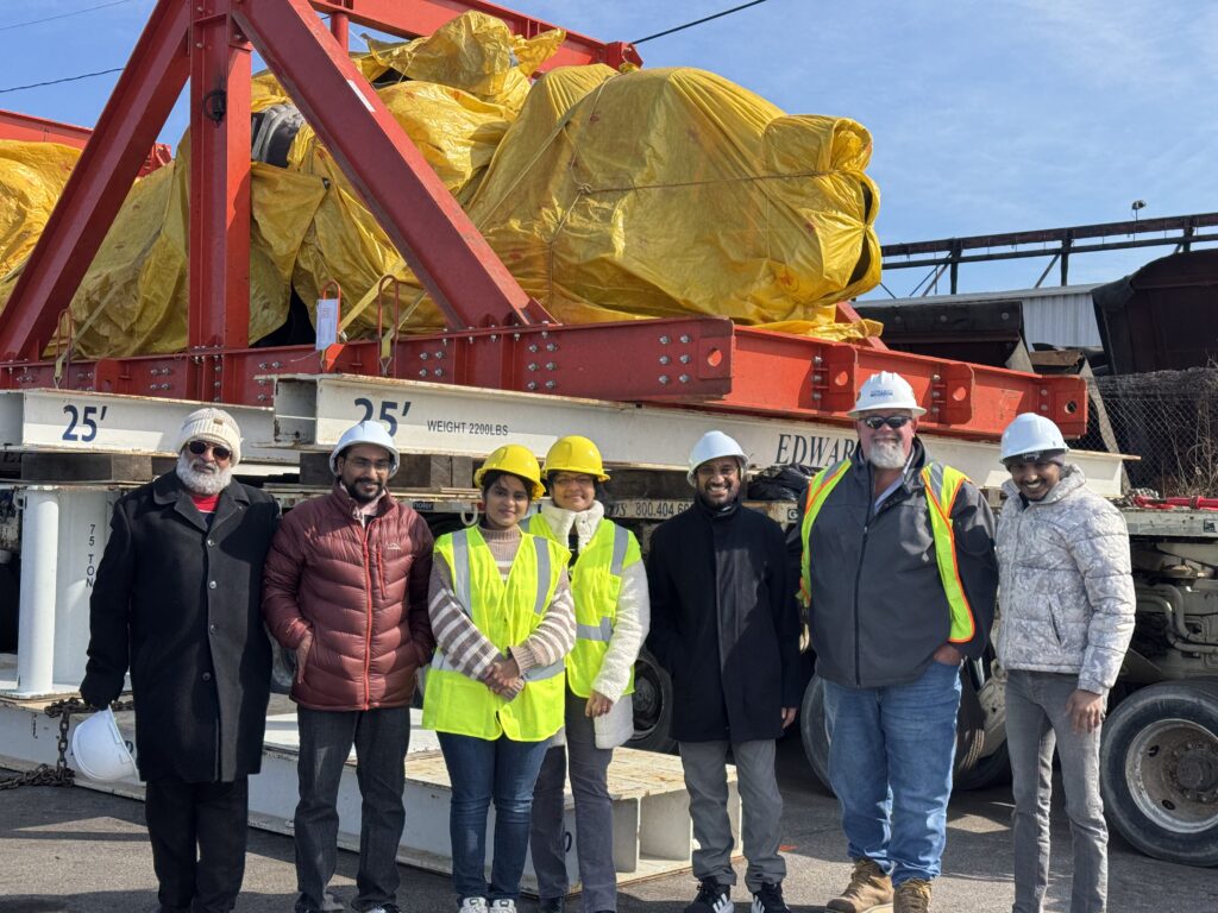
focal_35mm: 48
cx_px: 609
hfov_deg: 39.7
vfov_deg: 30.3
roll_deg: -1.0
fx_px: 1689
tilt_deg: +2.4
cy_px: 456
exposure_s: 1/3425
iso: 64
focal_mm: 6.76
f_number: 1.78
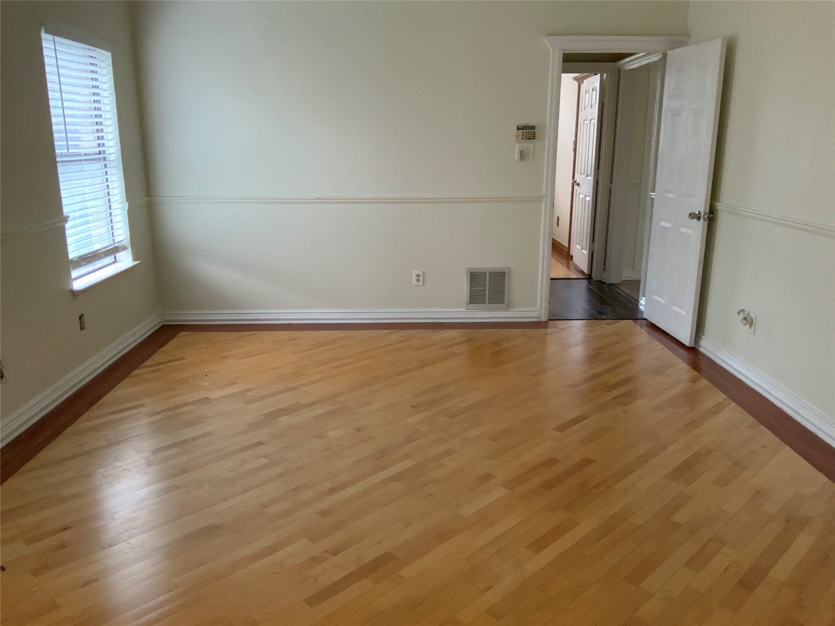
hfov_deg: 61.7
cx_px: 418
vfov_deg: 48.2
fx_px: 700
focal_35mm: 29
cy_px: 313
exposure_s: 1/60
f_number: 1.8
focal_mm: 3
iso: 250
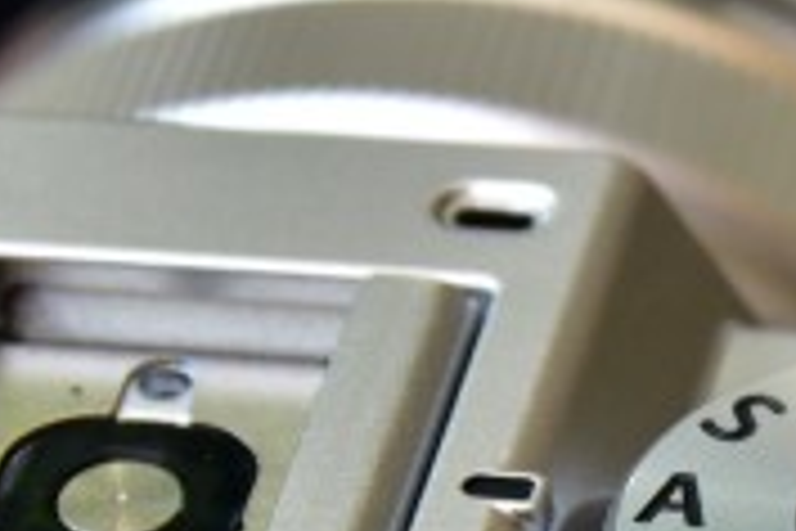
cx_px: 949
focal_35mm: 550
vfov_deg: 2.5
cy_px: 788
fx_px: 12160
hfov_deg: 3.7
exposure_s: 1/160
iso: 1000
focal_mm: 90
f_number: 8
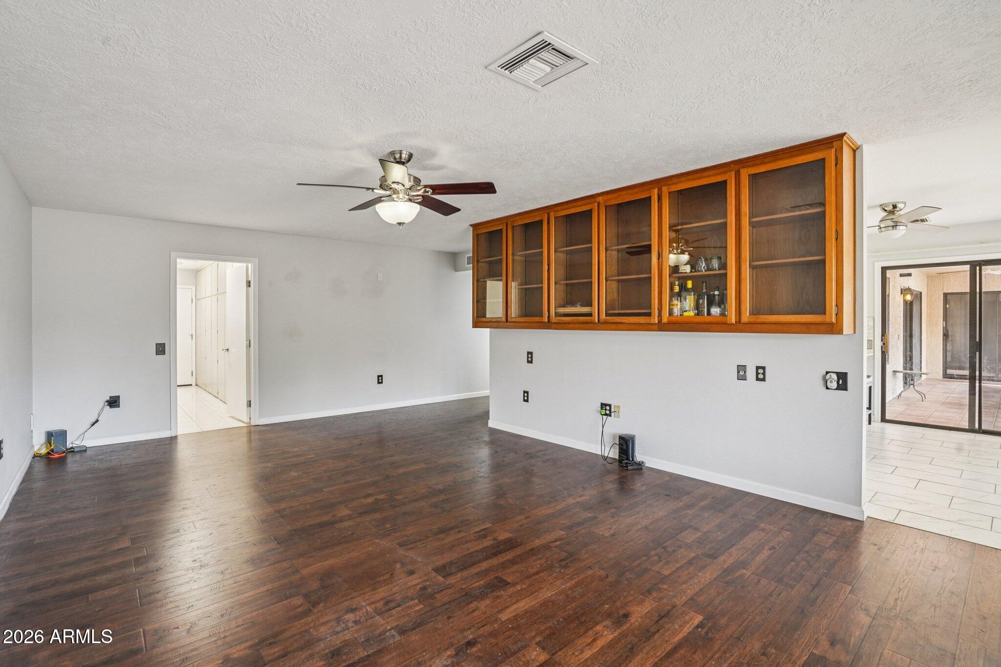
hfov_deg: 96.7
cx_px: 500
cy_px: 334
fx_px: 445
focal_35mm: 16
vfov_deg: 73.7
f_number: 8
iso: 400
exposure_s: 1/6
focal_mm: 16
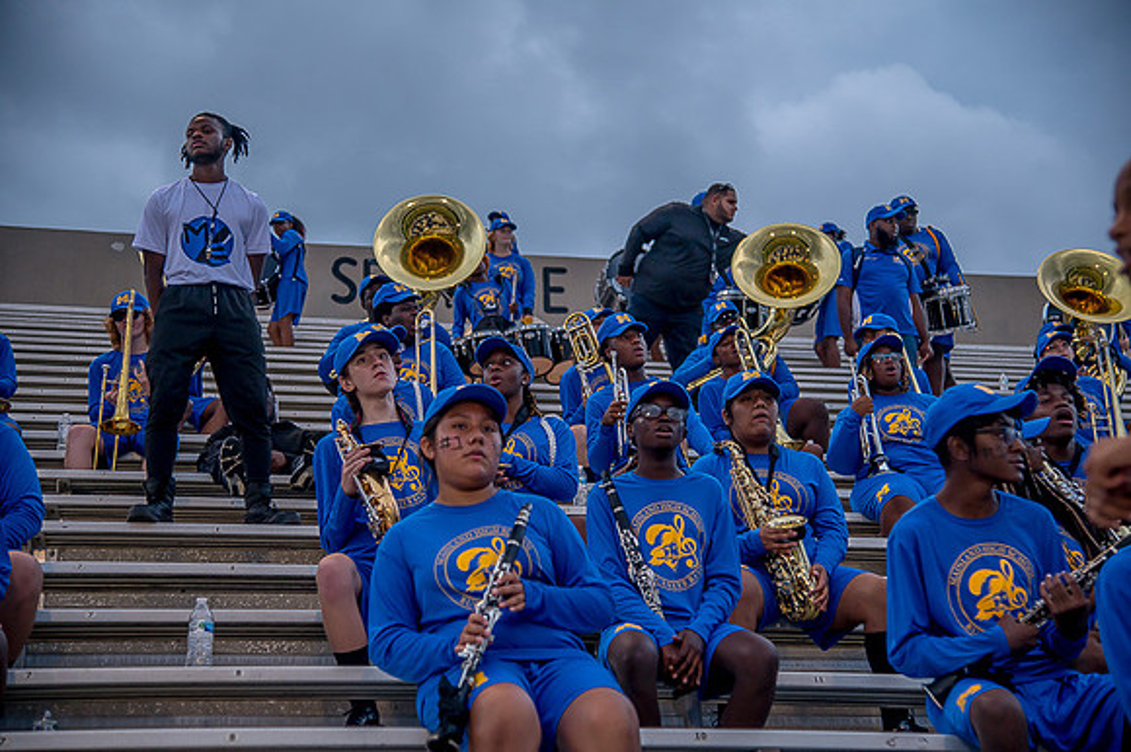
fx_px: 2041
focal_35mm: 65
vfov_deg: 20.9
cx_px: 566
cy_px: 376
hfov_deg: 31.0
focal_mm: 65
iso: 400
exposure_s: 1/200
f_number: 4
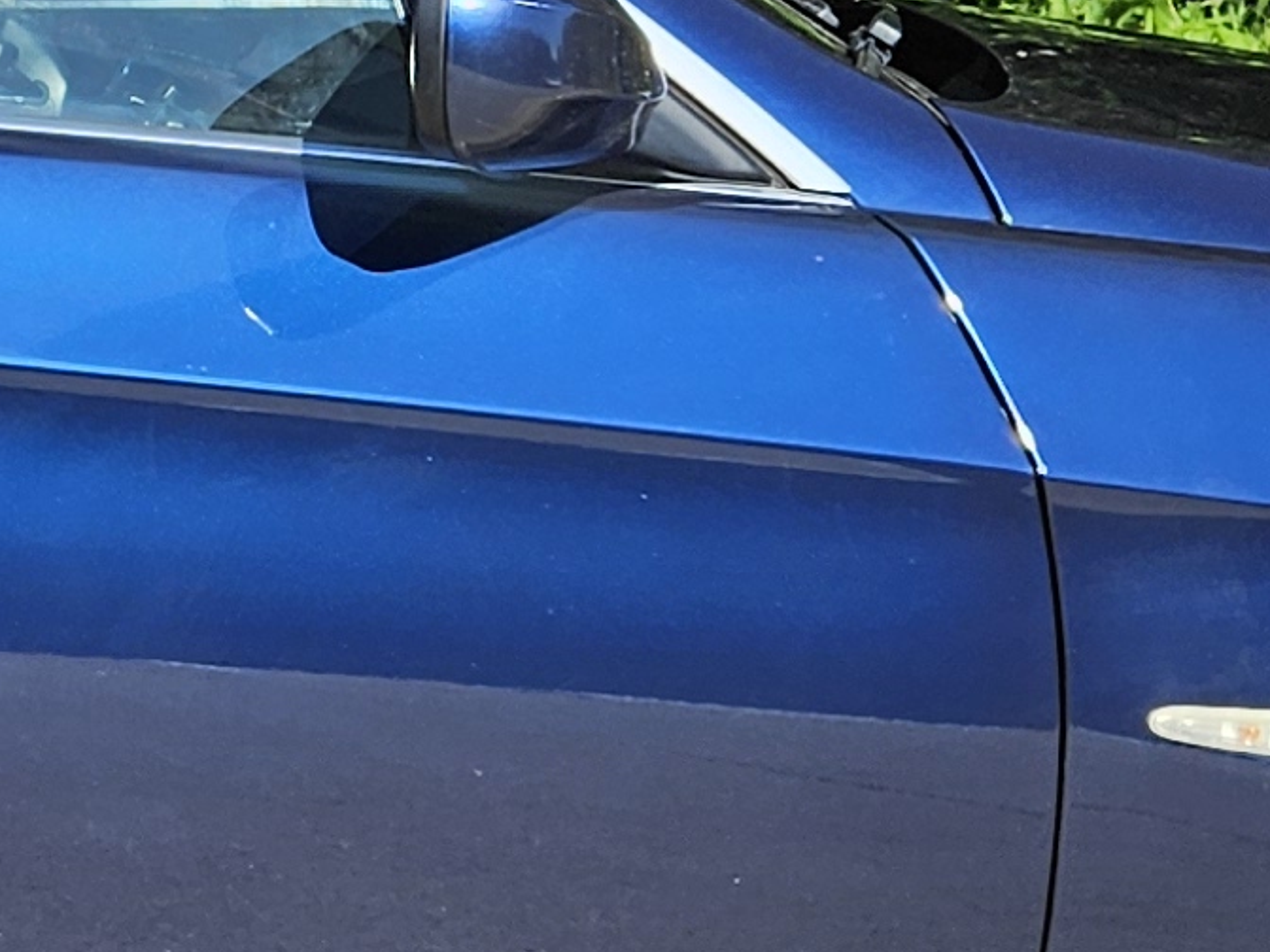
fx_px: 5026
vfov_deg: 10.7
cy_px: -100
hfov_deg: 13.4
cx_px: -726
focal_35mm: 137
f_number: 1.8
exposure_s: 1/1732
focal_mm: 5.4
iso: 25
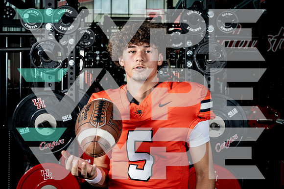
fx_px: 434
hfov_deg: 36.2
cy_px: 94
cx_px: 142
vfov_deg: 24.6
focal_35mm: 55
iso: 640
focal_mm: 55
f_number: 9
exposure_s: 1/250
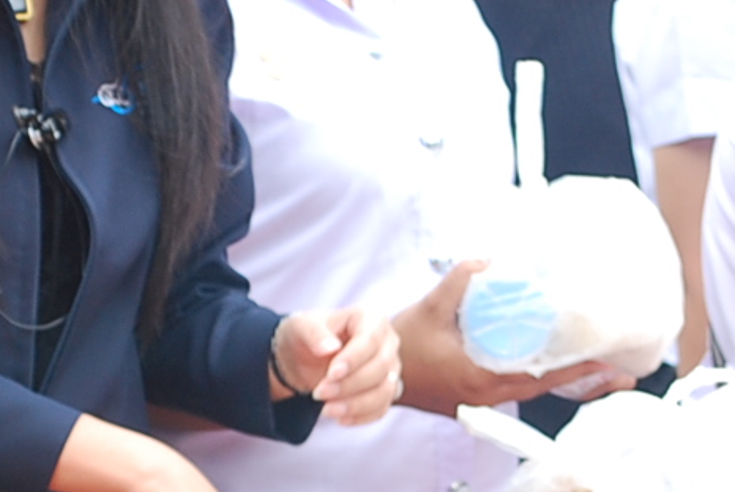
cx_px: 454
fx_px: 5601
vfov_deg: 5.0
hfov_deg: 7.5
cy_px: 356
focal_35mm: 274
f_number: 5.3
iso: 200
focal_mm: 44
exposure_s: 1/40
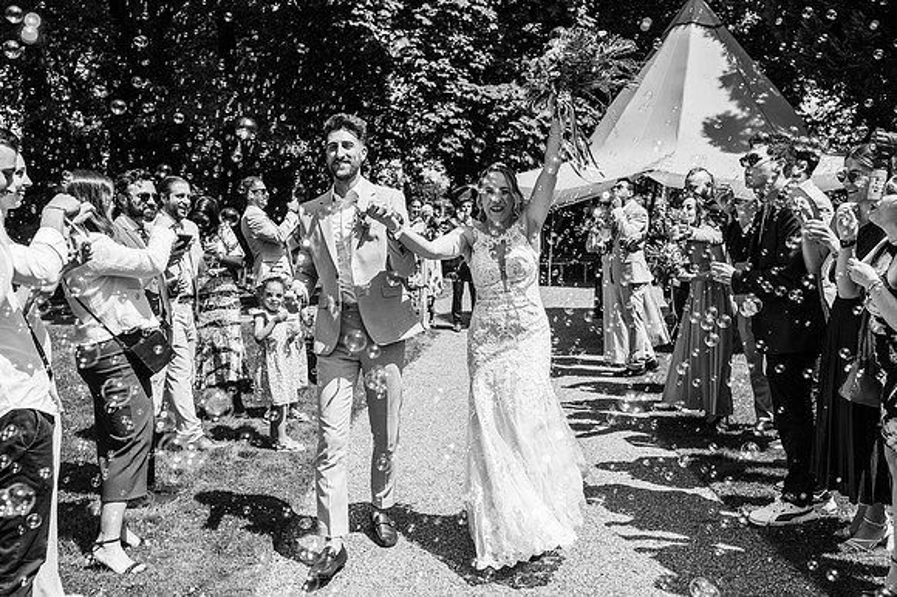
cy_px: 298
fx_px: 872
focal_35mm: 35
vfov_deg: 37.8
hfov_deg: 54.5
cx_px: 448
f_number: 4.5
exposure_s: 1/1600
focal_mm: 35
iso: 100
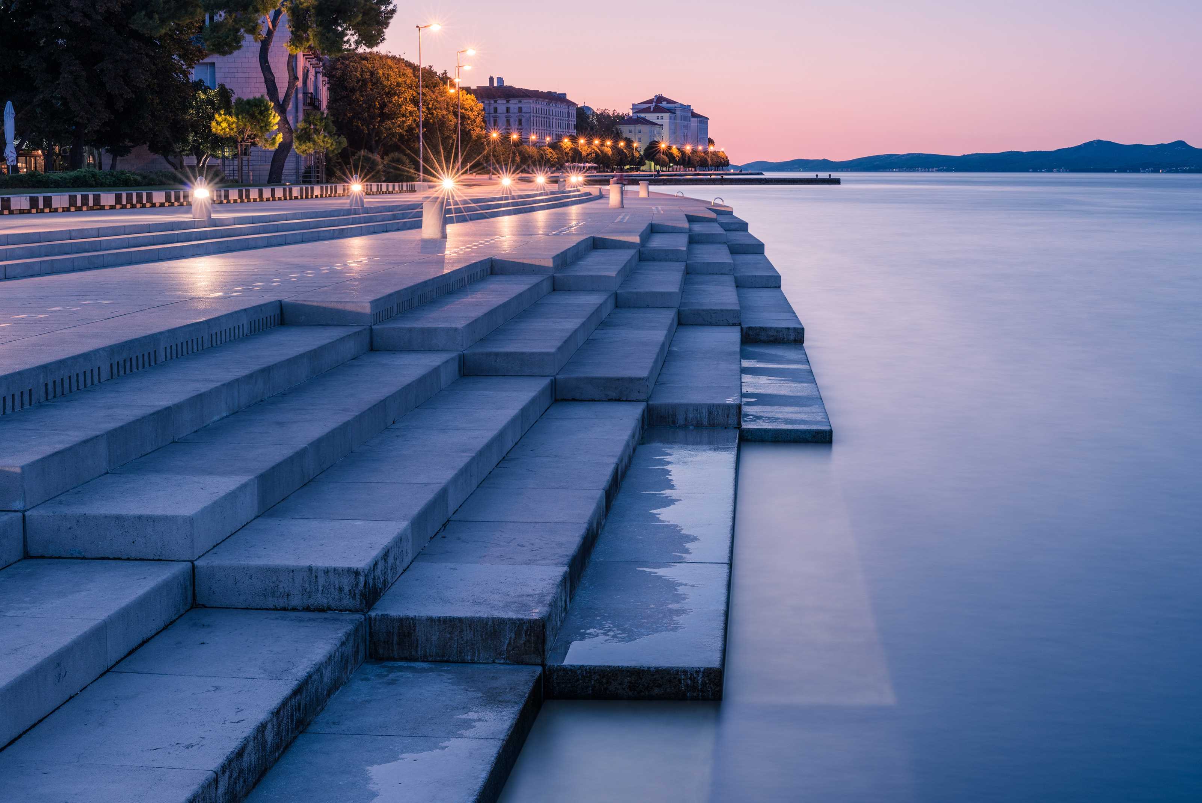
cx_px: 601
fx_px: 1837
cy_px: 402
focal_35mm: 55
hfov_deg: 36.2
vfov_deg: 24.6
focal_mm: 55
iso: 50
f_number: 22
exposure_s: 90
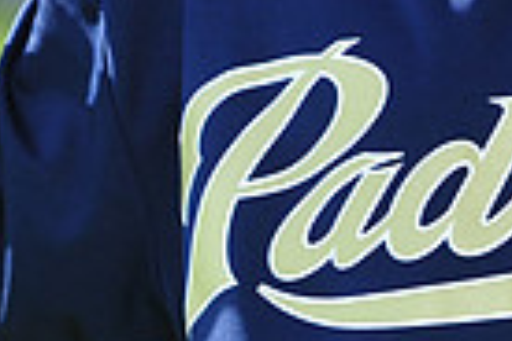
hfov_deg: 2.4
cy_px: -267
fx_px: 11974
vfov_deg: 1.6
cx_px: 467
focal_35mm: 842
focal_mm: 200
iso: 200
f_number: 4.5
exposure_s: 1/640
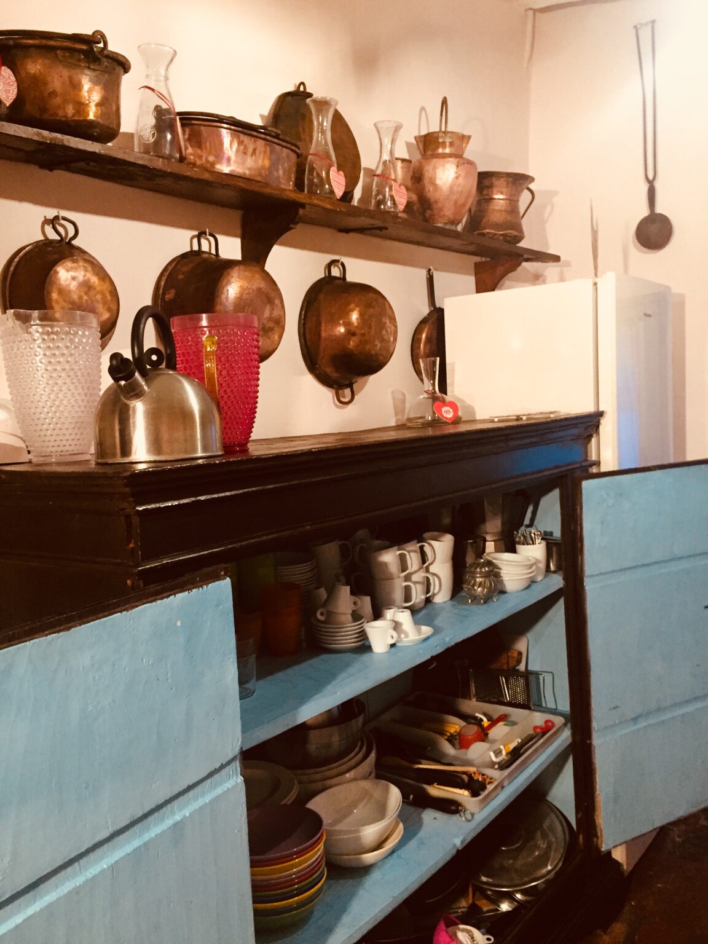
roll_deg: +1.2
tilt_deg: -4.6
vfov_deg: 61.7
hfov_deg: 48.2
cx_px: 354
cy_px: 472
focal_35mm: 29
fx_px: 791
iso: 250
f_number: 2.2
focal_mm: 4.15
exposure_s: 1/17
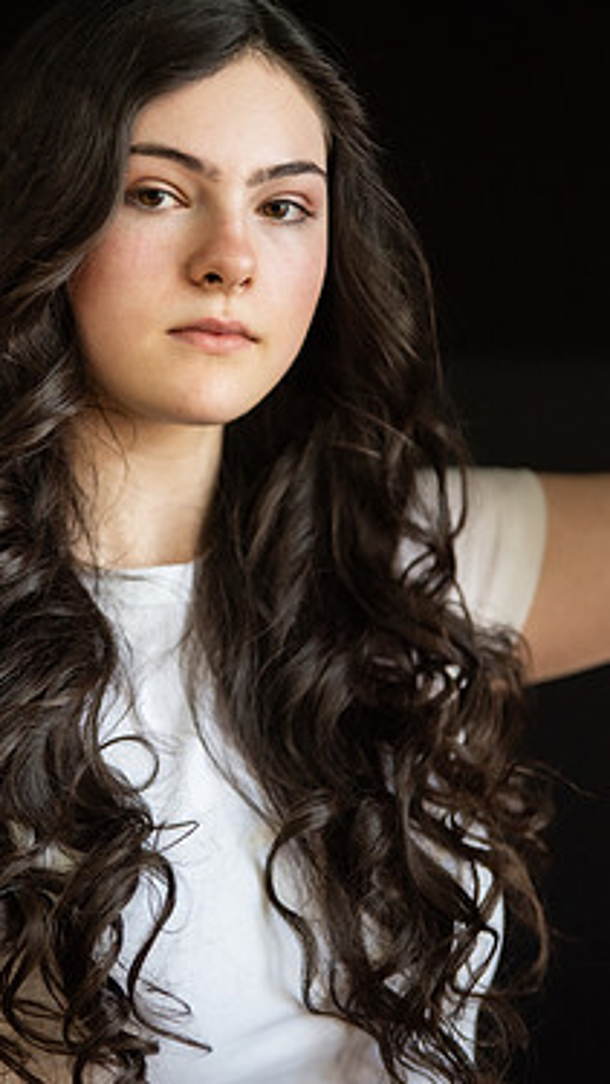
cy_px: 463
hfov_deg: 6.9
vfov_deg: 12.2
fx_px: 5060
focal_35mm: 176
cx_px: 211
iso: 2000
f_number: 2.8
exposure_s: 1/200
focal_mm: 140
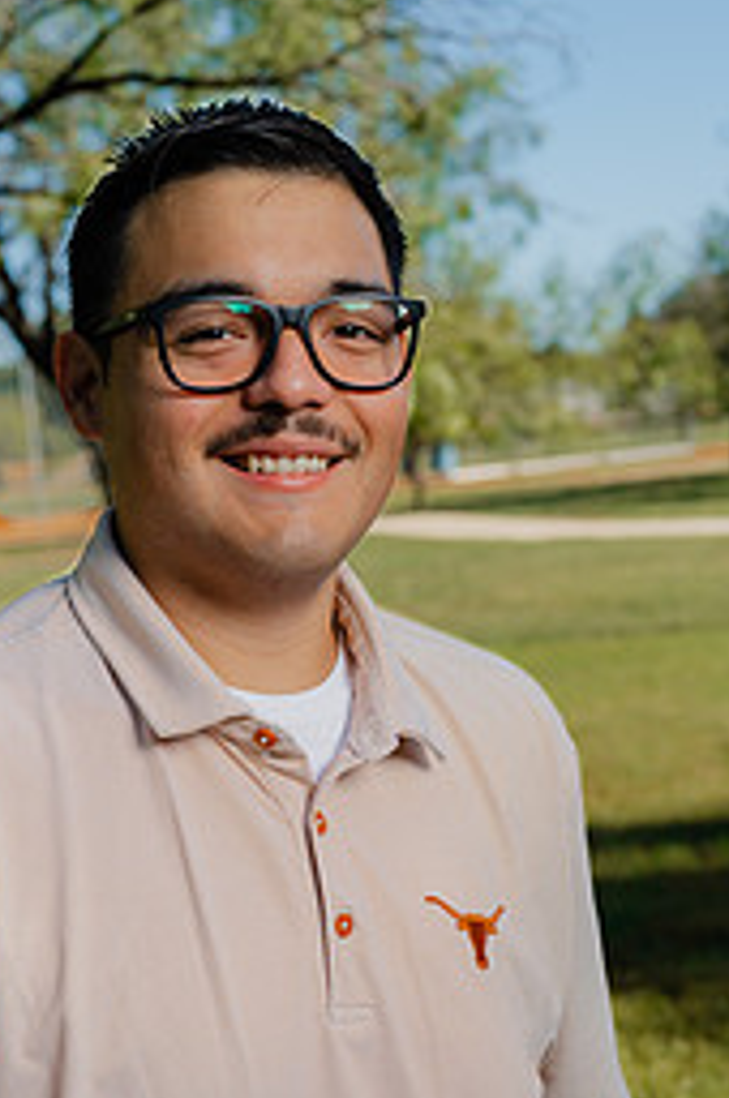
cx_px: 274
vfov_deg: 22.9
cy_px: 828
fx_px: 2680
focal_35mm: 88
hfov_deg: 15.5
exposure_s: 1/200
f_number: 5.6
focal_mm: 50
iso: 64
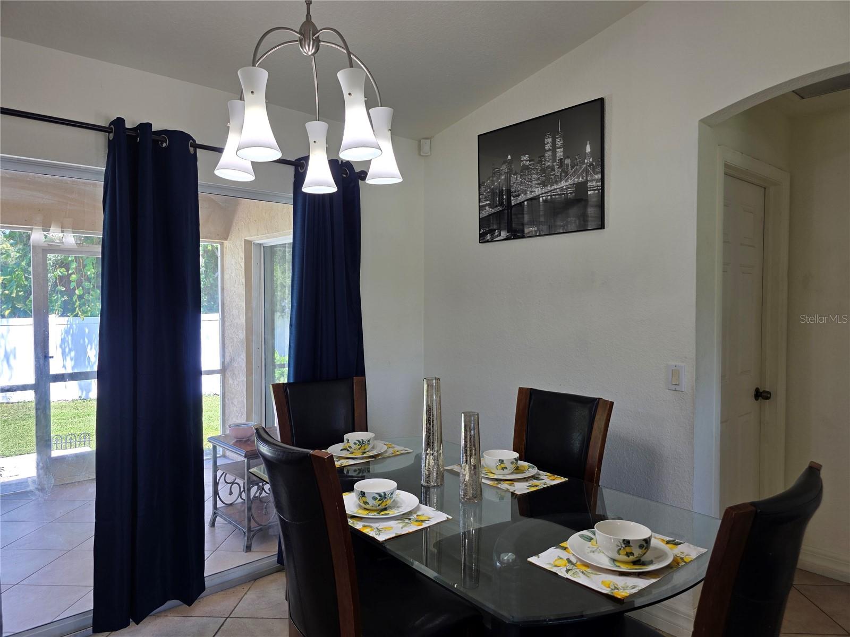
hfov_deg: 73.9
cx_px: 425
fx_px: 565
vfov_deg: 58.9
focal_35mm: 23
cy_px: 318
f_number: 1.7
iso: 64
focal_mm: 6.3
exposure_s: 1/120
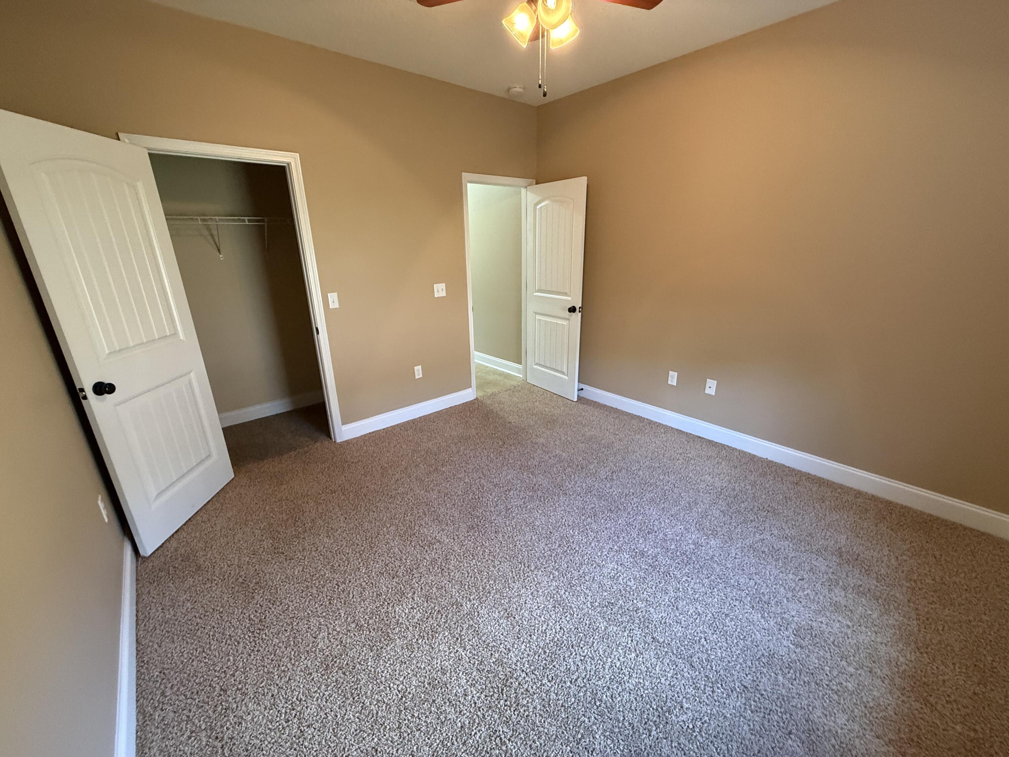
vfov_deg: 85.7
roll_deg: +0.6
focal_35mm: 14
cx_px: 504
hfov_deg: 102.1
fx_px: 408
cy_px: 378
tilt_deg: -19.5
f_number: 2.2
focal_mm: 2.22
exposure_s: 1/60
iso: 500
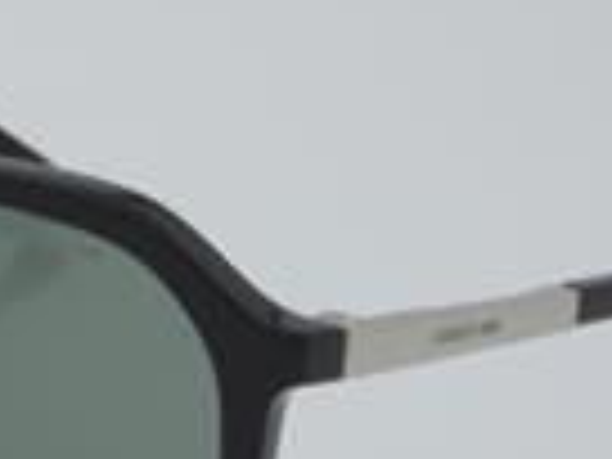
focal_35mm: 212
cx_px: 14
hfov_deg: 9.3
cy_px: 360
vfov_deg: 7.0
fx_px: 3748
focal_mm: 50
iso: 100
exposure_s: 1/3
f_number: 32
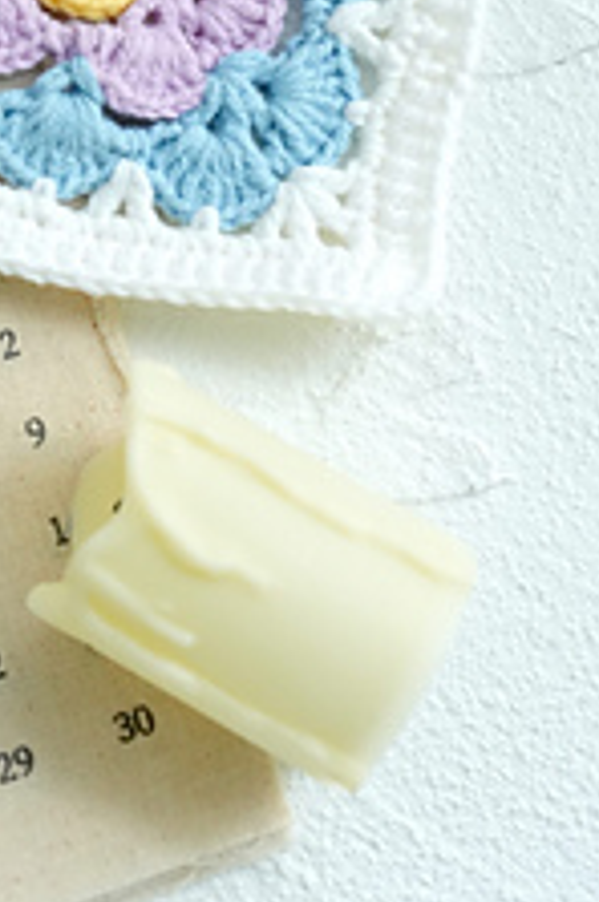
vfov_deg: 13.0
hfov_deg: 8.7
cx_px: -14
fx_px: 3930
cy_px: 105
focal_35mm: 157
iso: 3200
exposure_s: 1/500
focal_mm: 70
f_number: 7.1
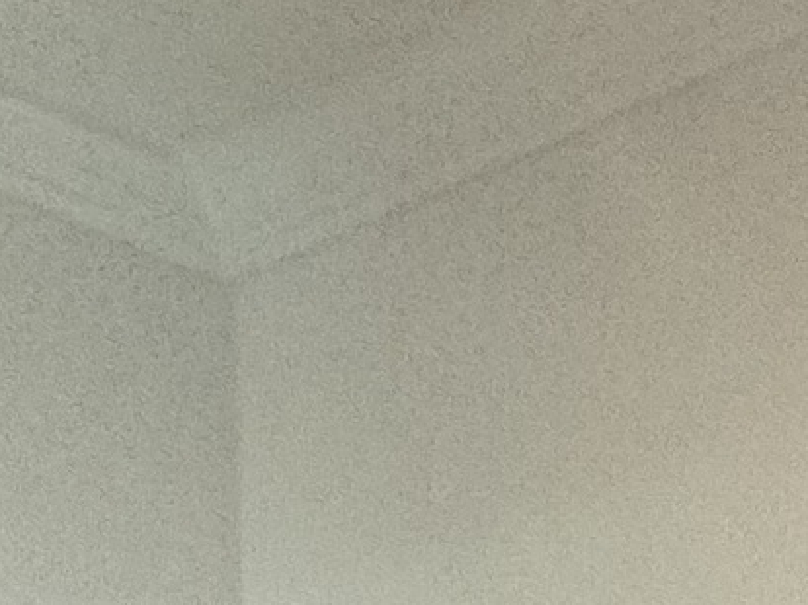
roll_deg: +0.1
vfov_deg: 10.6
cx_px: 2502
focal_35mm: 104
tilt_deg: -3.5
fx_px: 2426
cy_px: 1739
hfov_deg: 11.0
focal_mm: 2.22
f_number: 2.2
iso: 64
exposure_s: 1/120
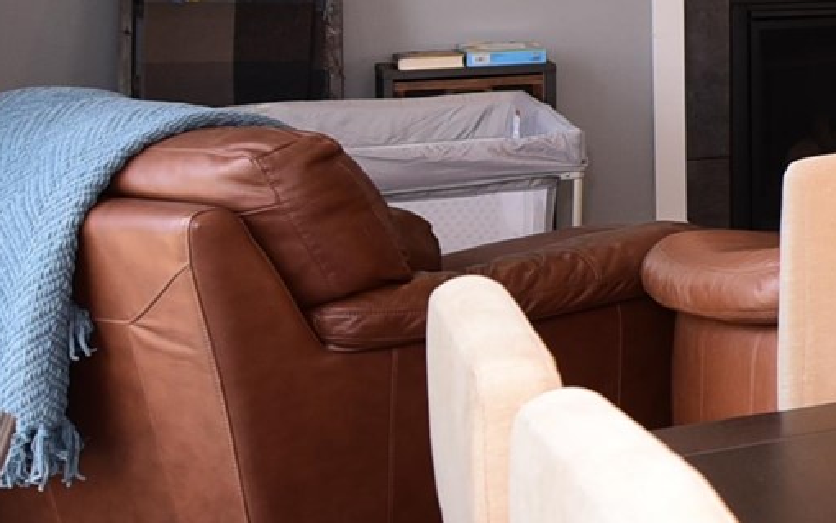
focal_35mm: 86
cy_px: -77
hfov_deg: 15.7
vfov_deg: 14.8
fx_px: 1960
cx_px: 1893
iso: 250
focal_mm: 14
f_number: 4.5
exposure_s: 1/60
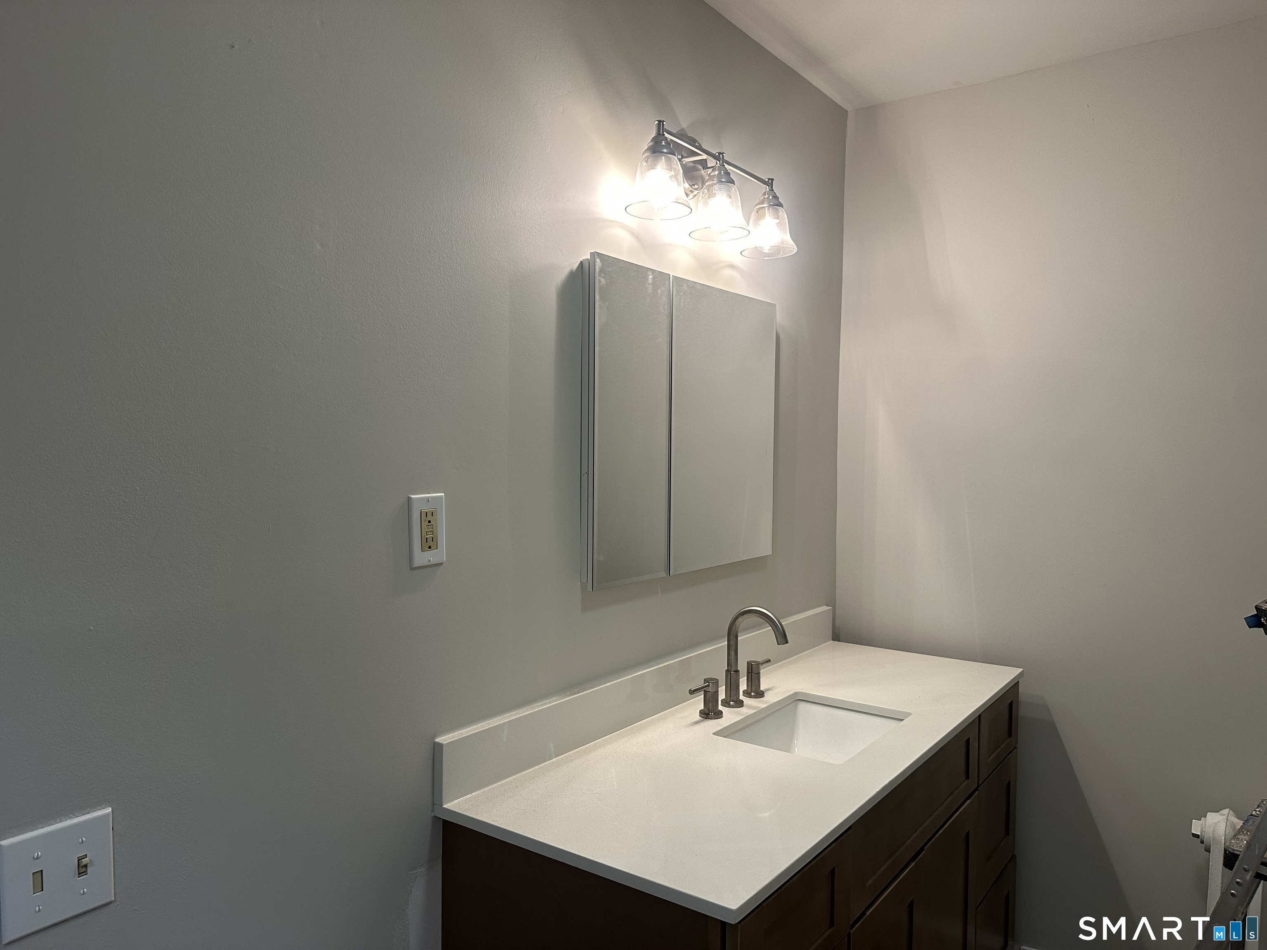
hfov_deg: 71.6
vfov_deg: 56.8
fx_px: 878
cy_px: 475
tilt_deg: -1.6
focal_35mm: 24
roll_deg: -0.6
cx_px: 634
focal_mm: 6.86
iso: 160
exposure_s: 1/120
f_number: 1.78
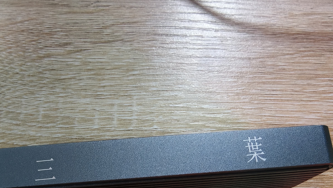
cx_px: 146
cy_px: 153
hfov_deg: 52.6
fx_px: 336
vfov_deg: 30.4
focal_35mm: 38
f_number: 2
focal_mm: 2.32
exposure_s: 1/25
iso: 2276
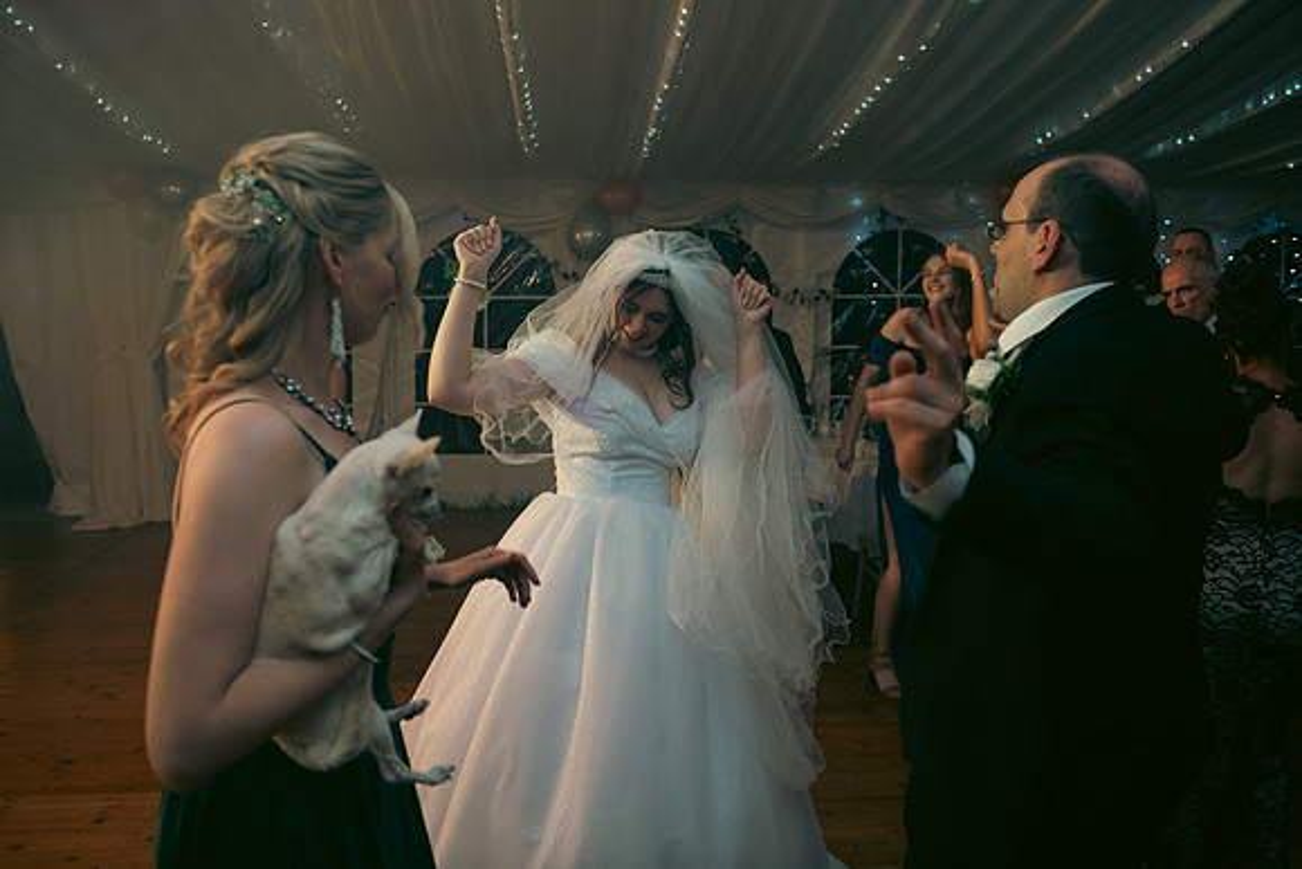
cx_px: 651
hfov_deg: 63.6
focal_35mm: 29
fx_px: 1049
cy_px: 434
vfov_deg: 45.0
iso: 800
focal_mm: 29
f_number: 3.5
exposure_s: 1/160
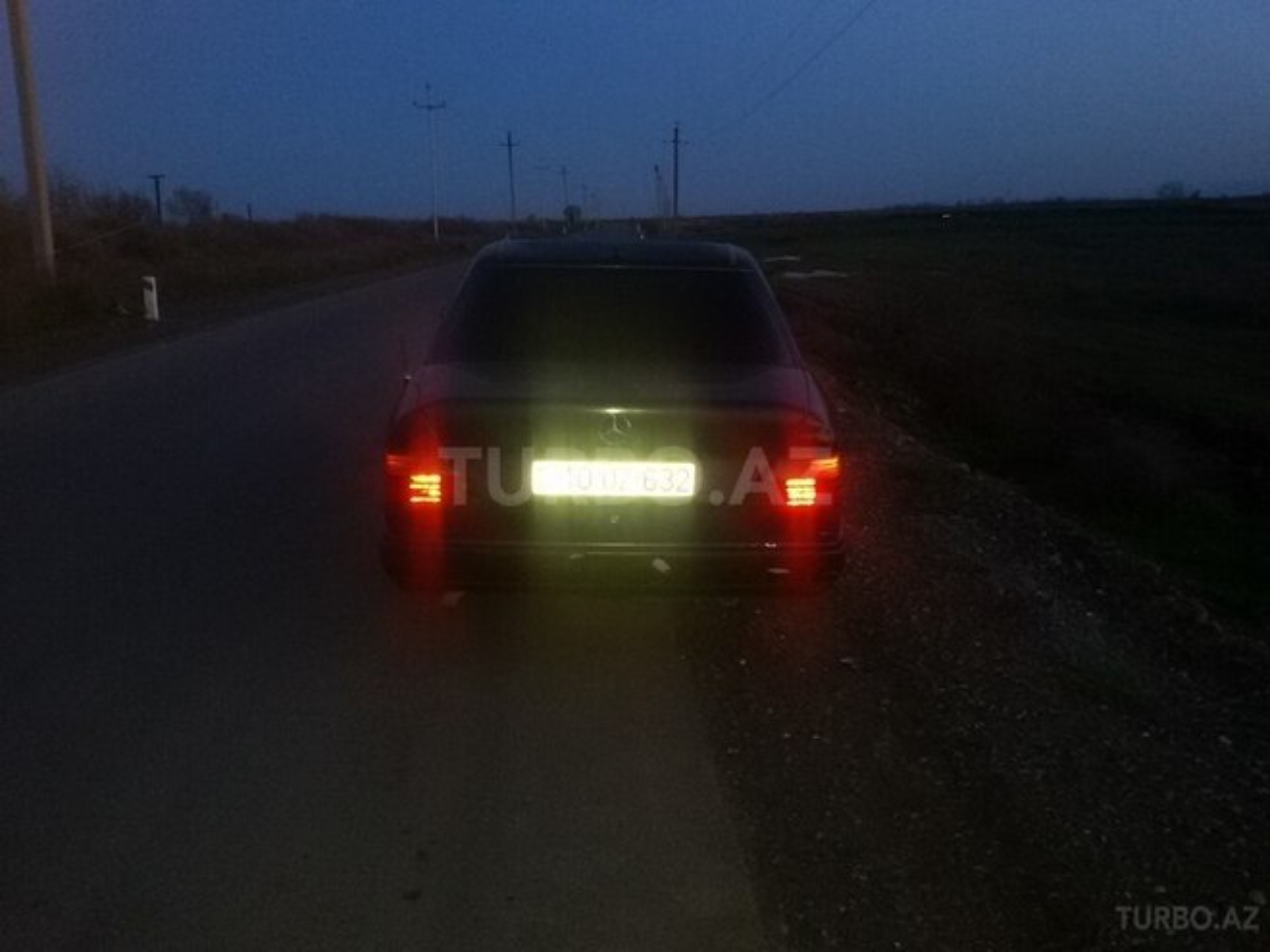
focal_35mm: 31
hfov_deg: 58.4
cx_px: 635
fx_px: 1137
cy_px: 476
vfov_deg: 45.4
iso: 250
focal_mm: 2.93
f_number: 2.4
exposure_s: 1/15
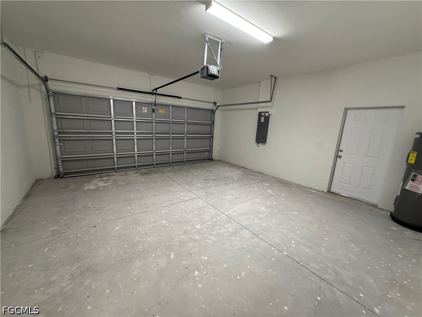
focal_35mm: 14
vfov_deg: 85.7
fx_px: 171
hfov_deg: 102.1
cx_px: 211
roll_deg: -4.1
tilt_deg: -13.3
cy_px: 158
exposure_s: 1/60
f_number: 2.2
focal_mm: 2.22
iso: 200
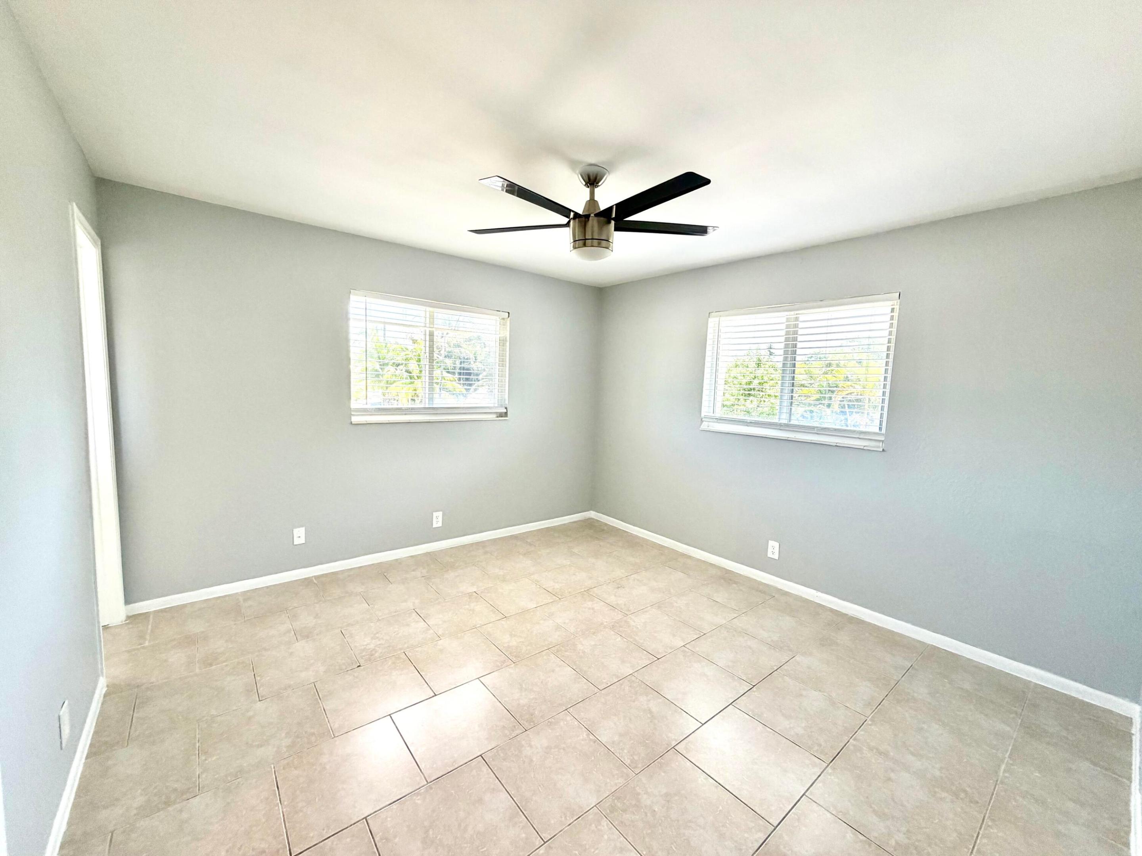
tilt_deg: -5.7
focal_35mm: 14
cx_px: 571
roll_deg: -2.4
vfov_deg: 85.7
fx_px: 462
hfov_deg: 102.1
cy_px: 428
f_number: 2.2
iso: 200
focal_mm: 2.22
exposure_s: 1/121
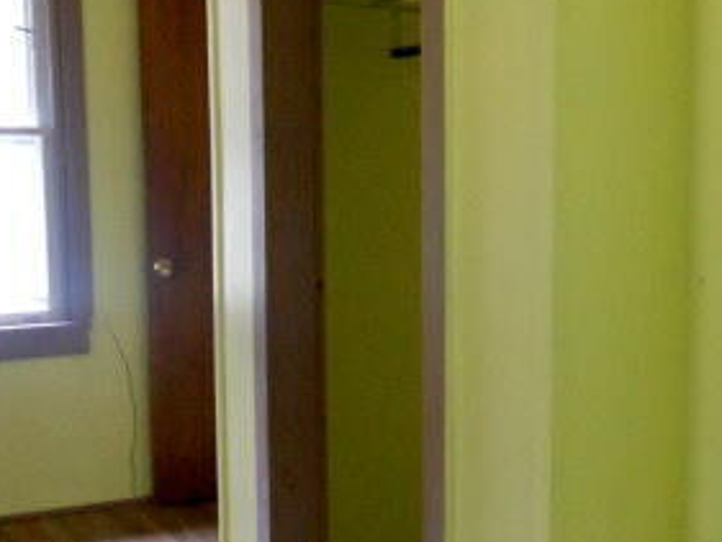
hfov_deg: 33.4
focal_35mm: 57
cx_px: 504
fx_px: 1189
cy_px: 231
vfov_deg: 25.7
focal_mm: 4.5
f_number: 3.2
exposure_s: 1/30
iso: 400
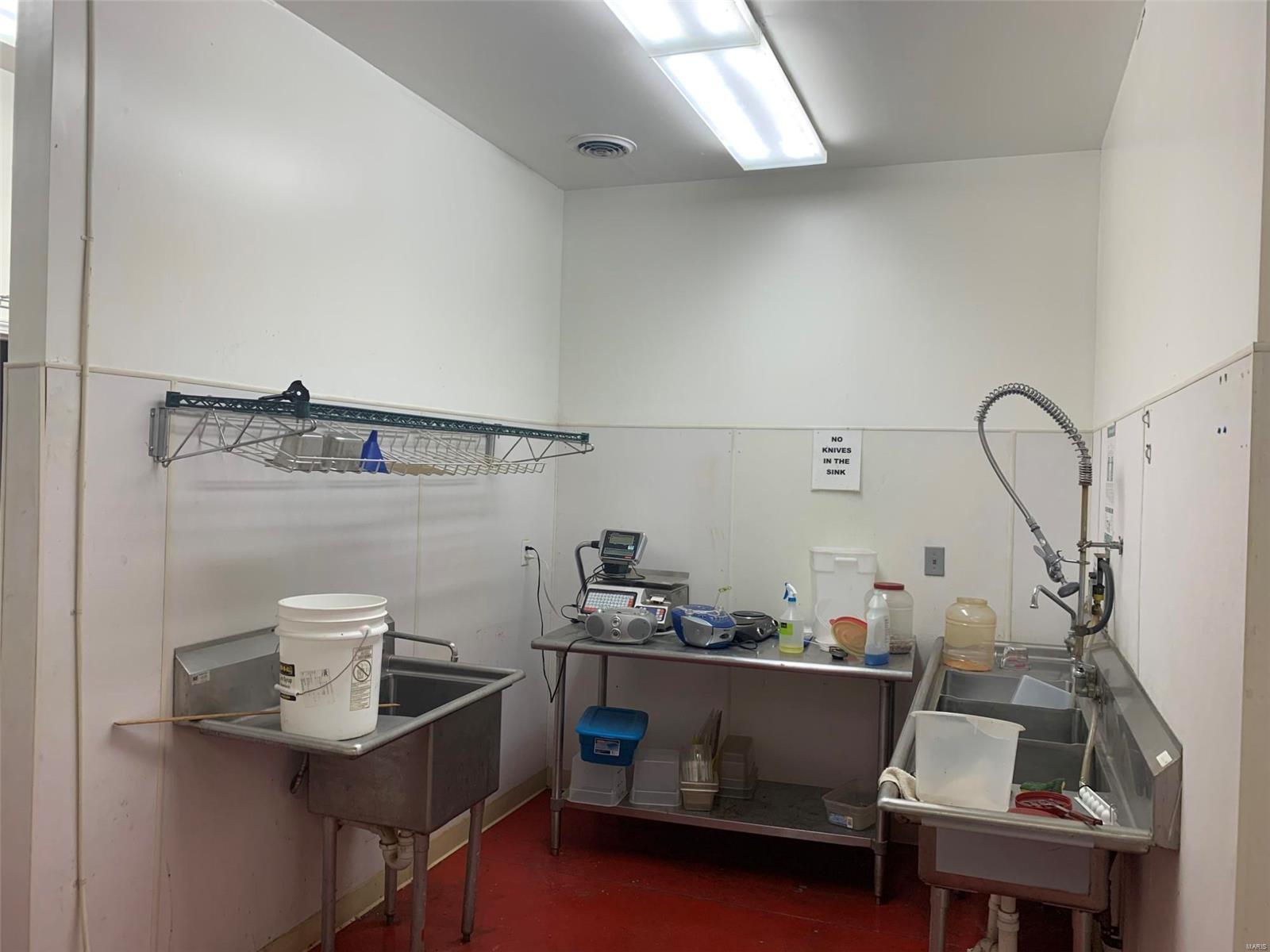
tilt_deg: -0.2
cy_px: 476
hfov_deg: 67.3
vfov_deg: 53.1
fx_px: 954
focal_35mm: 26
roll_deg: -2.1
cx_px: 635
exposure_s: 1/120
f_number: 1.8
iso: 80
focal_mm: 4.25
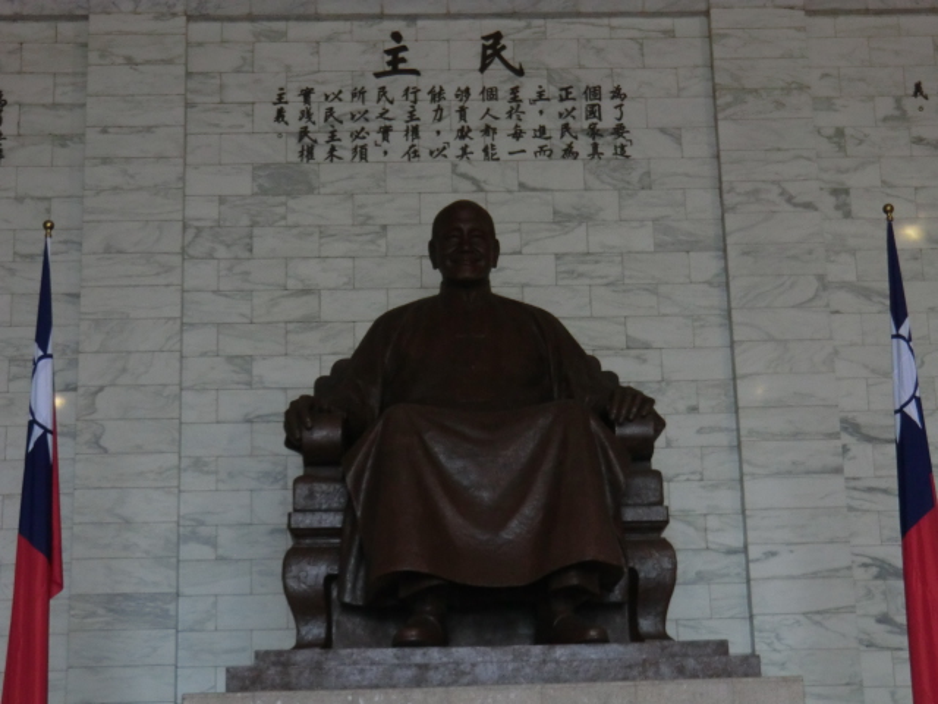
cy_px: 352
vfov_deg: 22.6
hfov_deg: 29.8
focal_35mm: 65
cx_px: 469
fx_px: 1761
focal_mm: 11.6
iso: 400
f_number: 4.4
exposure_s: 1/60
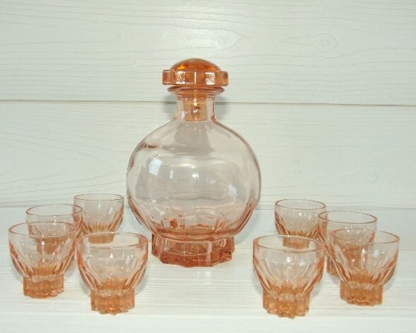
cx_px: 192
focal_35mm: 38
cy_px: 168
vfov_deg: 39.1
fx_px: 468
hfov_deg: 47.9
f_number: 5.6
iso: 200
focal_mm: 9.29
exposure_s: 1/60
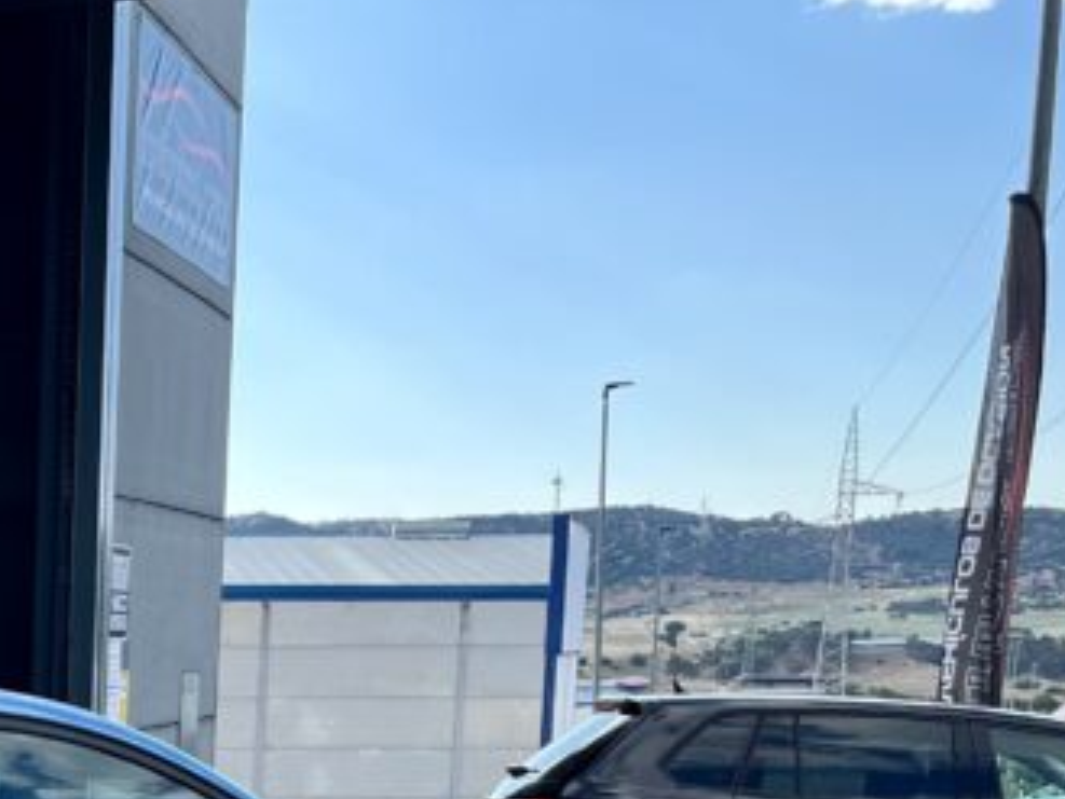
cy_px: 1084
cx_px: -392
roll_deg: +1.6
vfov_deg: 17.0
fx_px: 2493
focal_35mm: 81
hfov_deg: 21.4
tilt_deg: -9.4
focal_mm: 5.1
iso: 50
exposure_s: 1/816
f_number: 1.6
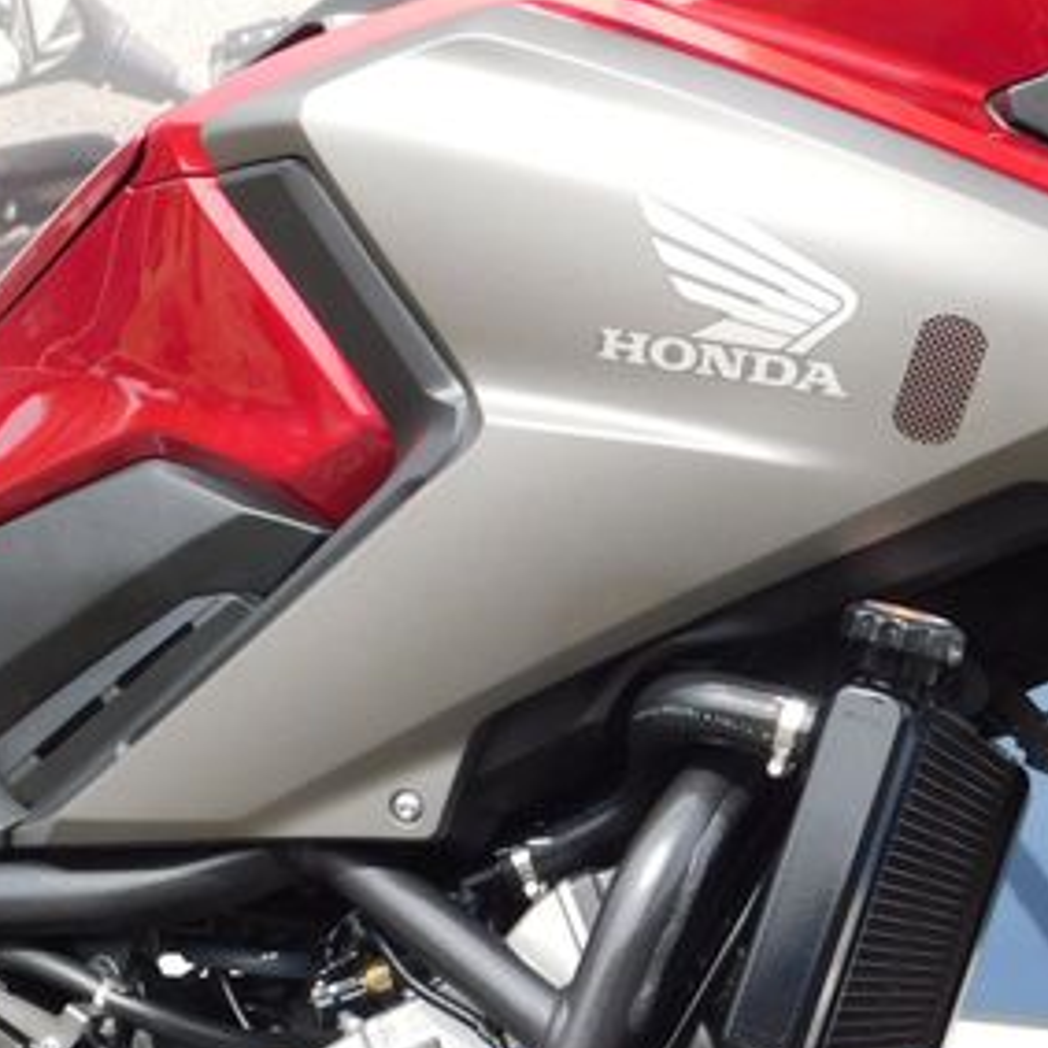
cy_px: 859
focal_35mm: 60
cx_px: 485
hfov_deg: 28.6
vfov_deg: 27.9
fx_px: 2055
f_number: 3.2
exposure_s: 1/400
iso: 125
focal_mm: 5.3
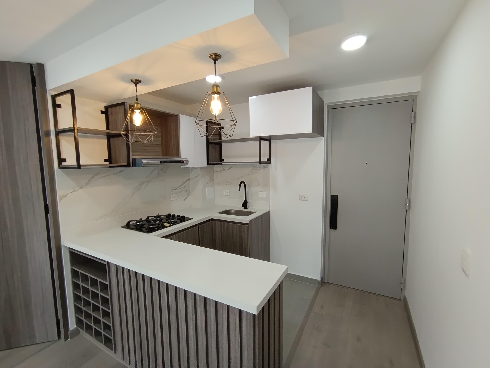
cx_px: 245
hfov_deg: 94.5
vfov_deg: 78.1
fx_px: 226
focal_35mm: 16
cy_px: 184
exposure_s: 1/60
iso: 250
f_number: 2.2
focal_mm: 1.65
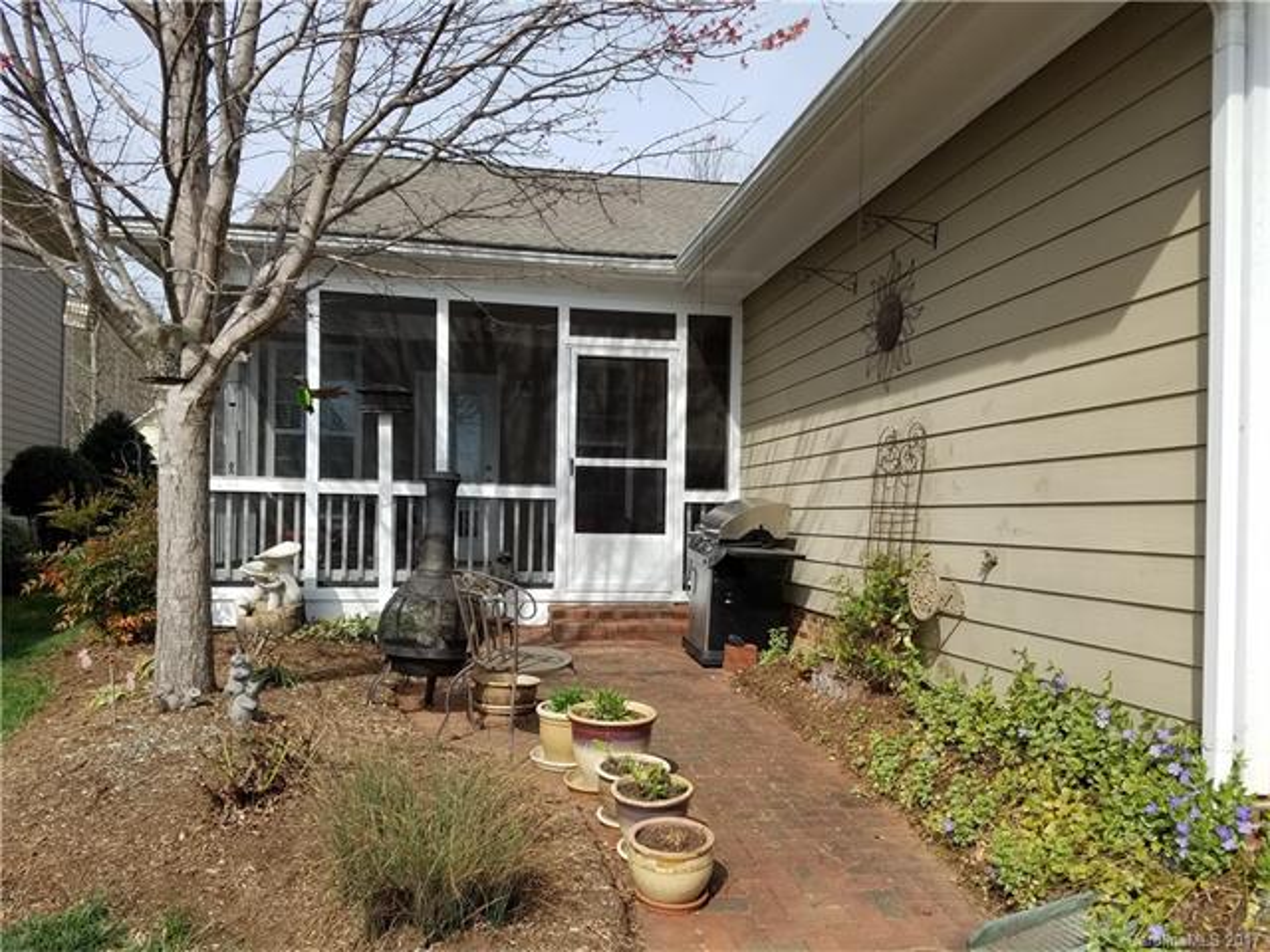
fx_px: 954
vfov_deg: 53.1
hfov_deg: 67.3
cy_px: 476
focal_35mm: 26
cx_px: 635
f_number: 1.7
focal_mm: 4.2
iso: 50
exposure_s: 1/2232
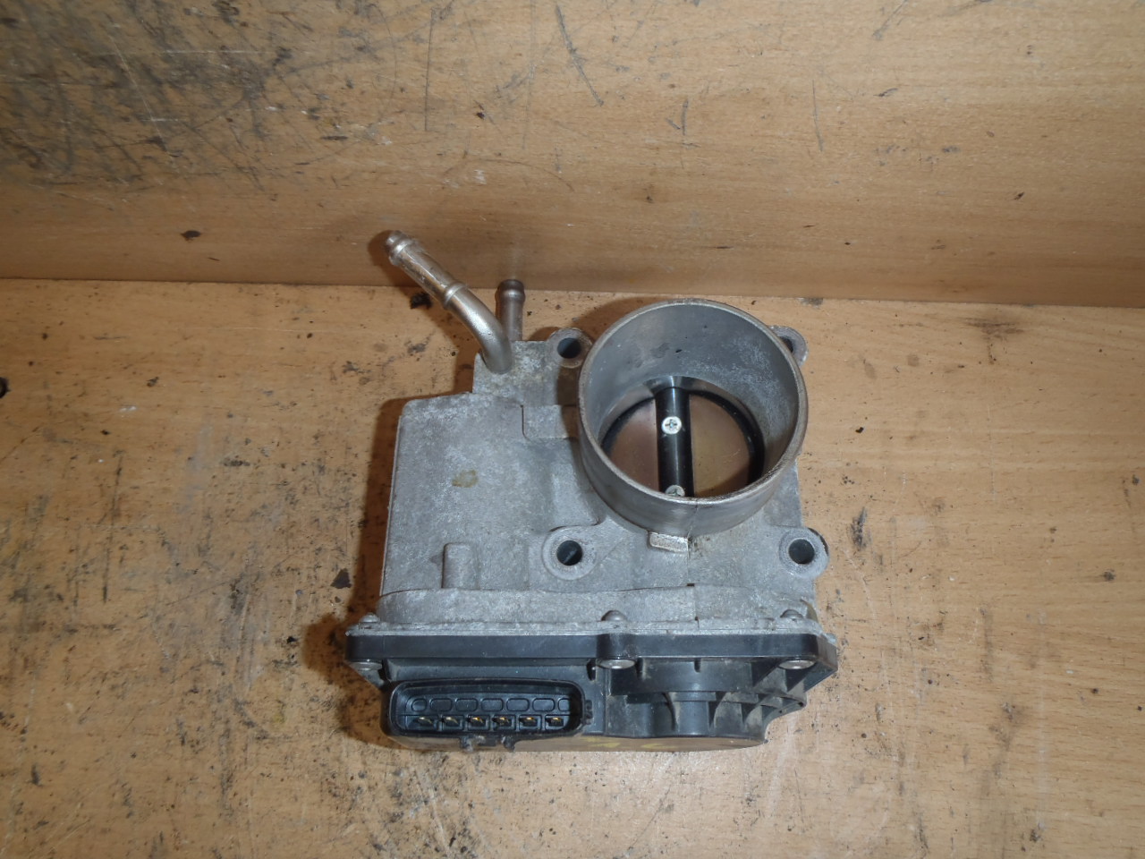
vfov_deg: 49.7
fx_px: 926
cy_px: 430
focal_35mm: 28
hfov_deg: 63.4
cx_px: 572
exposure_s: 1/30
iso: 100
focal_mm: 5
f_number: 3.9
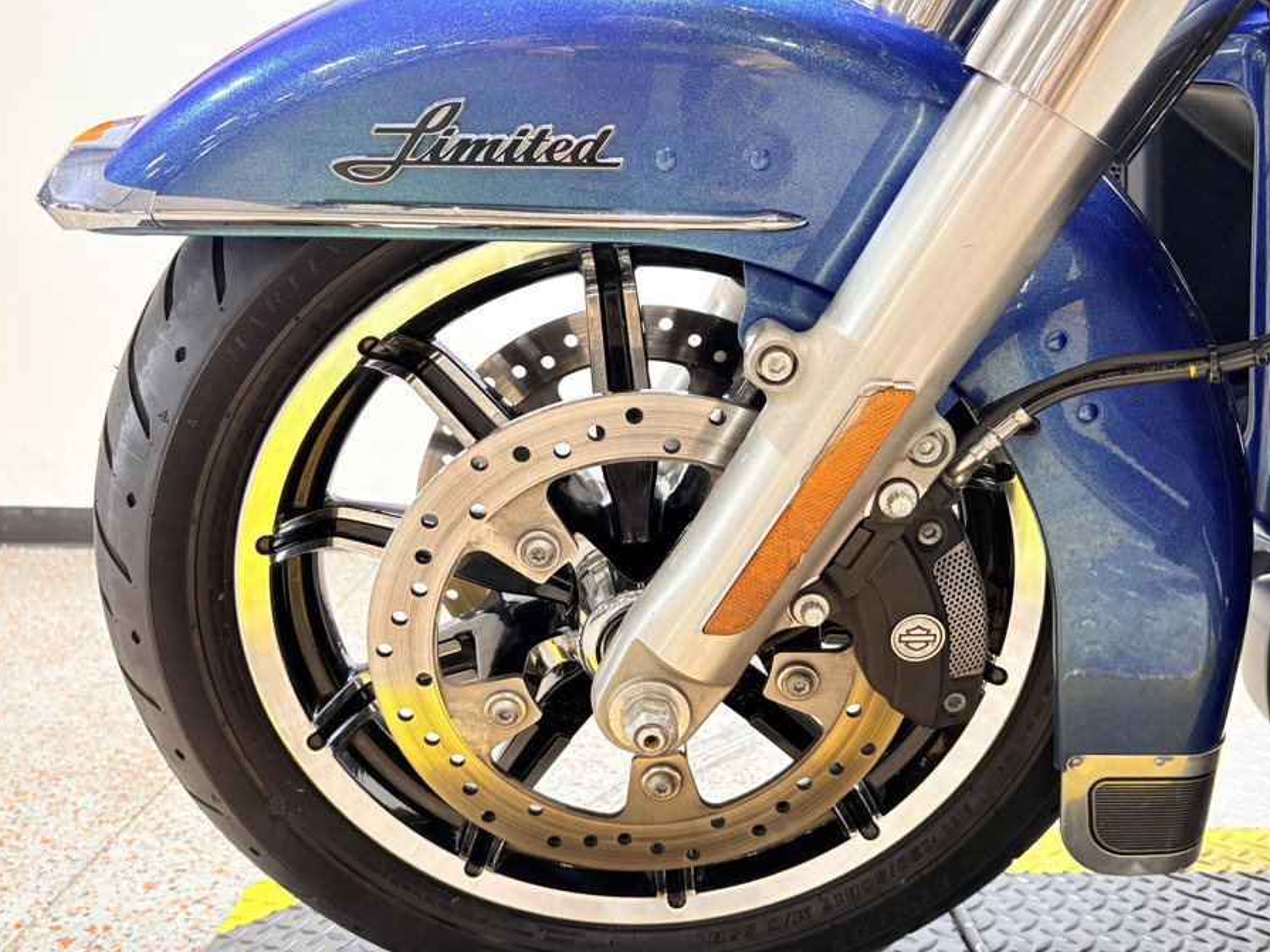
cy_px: 475
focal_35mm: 31
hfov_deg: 58.4
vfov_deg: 45.4
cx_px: 651
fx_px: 1137
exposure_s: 1/60
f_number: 1.6
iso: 80
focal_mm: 5.96
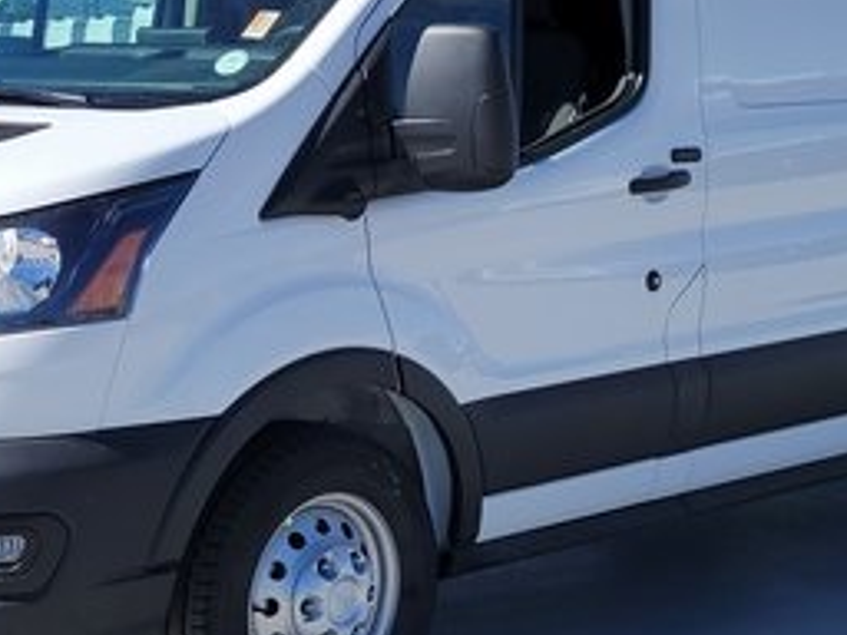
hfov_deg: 29.7
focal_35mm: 65
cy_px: 291
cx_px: 324
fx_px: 1590
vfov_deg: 22.6
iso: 40
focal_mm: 5.4
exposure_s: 1/2621
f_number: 1.8
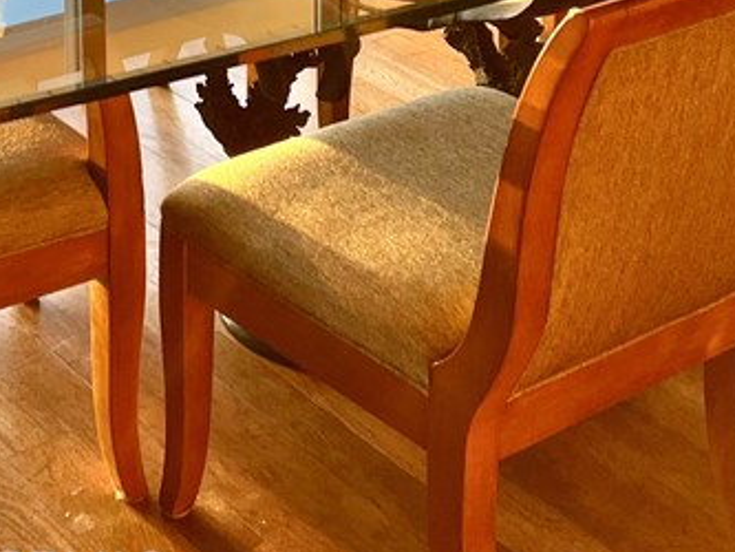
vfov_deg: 16.9
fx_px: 1699
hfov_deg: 23.9
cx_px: 115
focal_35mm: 80
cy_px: -245
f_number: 1.5
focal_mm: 5.7
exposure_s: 1/121
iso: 40
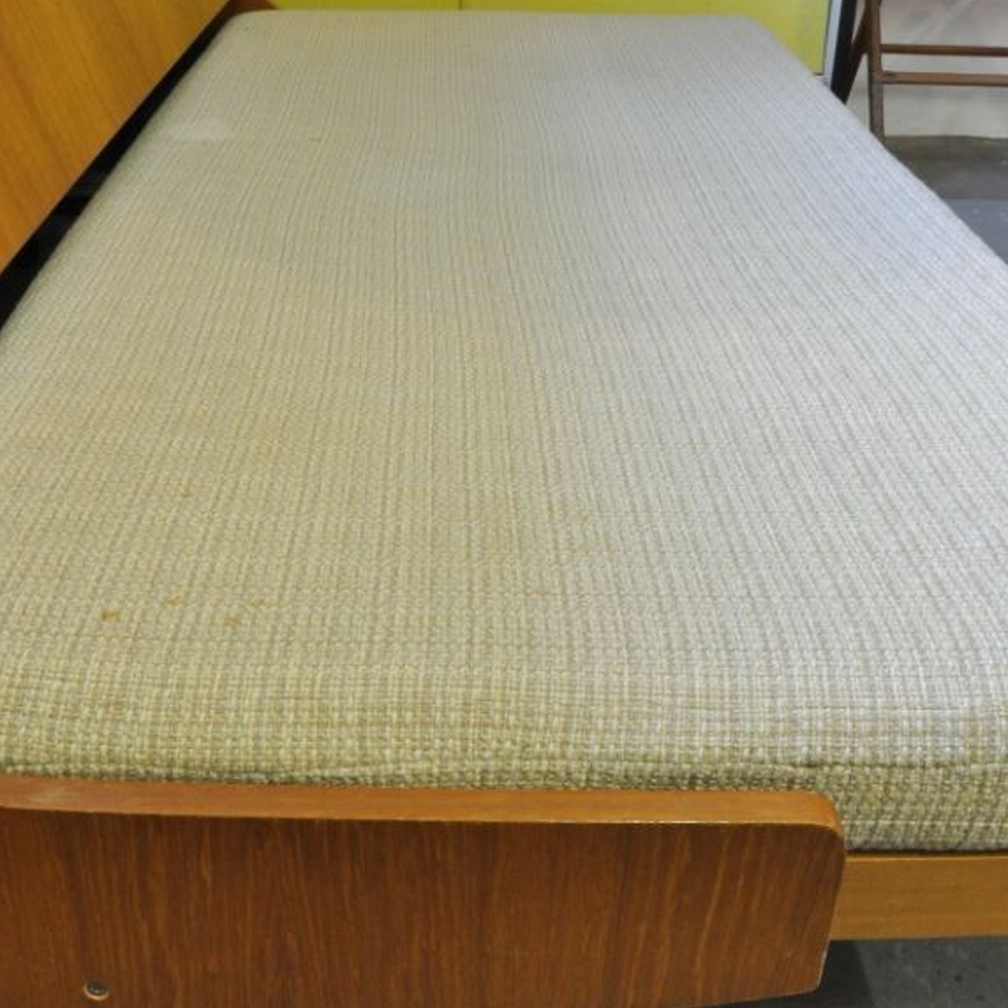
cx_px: 435
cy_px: 446
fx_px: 1351
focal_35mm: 41
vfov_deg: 40.9
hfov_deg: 40.8
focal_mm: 18
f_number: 22
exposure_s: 2
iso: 800
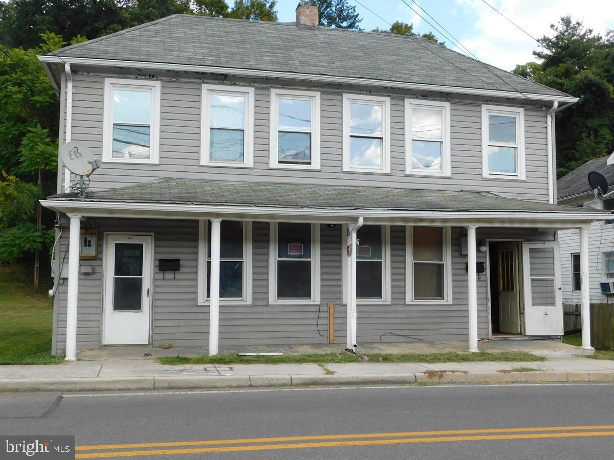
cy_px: 230
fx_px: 639
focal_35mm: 36
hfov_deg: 51.4
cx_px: 307
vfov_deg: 39.7
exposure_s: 1/400
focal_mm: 6.3
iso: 125
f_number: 3.5
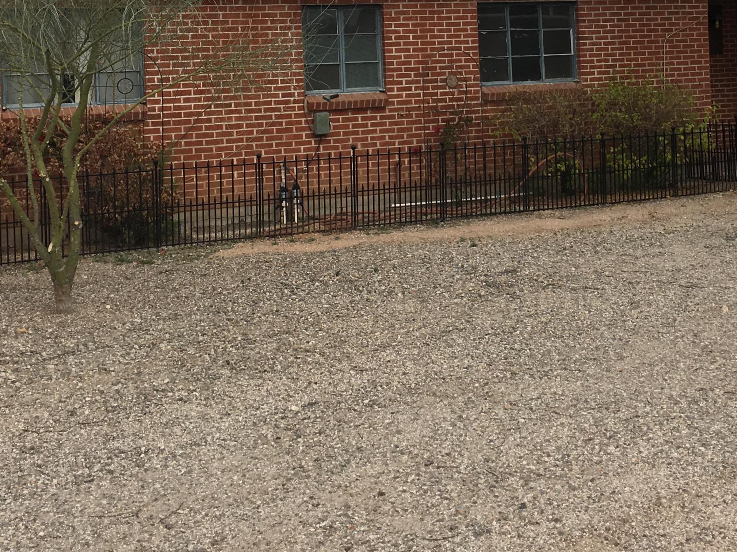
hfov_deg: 34.8
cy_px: 43
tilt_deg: +1.6
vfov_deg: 25.6
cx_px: 440
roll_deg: +2.3
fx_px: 1171
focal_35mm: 55
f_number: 2.2
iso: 25
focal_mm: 4.15
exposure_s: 1/1876
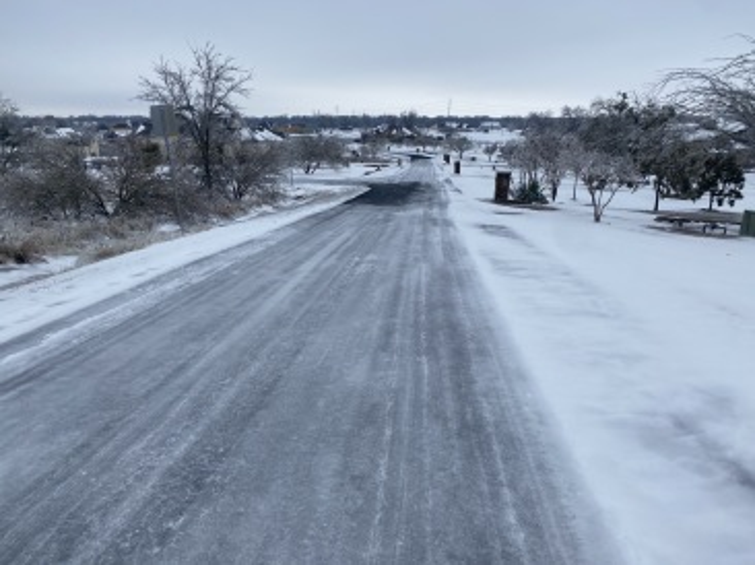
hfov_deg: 67.3
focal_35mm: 26
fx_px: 567
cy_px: 282
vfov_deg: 53.0
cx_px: 378
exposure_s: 1/2625
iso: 32
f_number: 1.8
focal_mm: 4.25
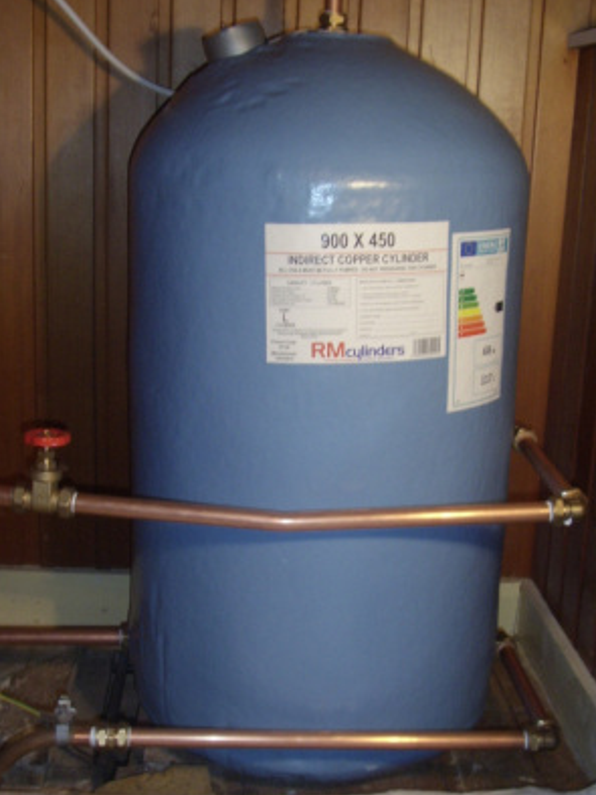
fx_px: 896
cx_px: 354
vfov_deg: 47.8
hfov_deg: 36.7
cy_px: 432
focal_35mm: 39
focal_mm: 5.8
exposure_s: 1/30
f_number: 2.9
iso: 141
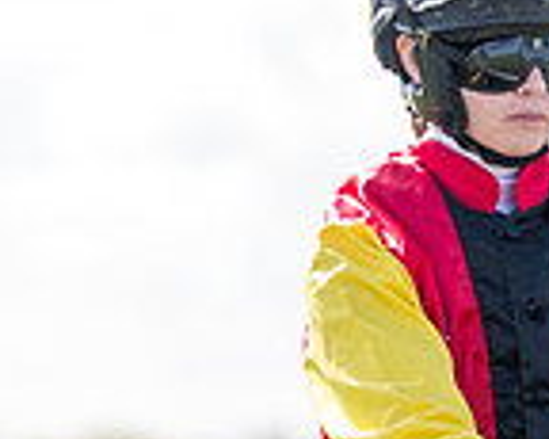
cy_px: 454
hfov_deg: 3.6
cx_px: 883
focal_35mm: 529
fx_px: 8590
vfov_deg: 2.9
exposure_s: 1/2000
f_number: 4
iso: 400
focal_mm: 120
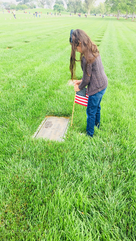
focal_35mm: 32
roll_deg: -2.7
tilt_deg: -26.7
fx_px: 205
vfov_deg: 61.0
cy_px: 121
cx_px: 68
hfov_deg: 36.7
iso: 32
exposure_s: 1/380
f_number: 2.2
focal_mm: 4.15
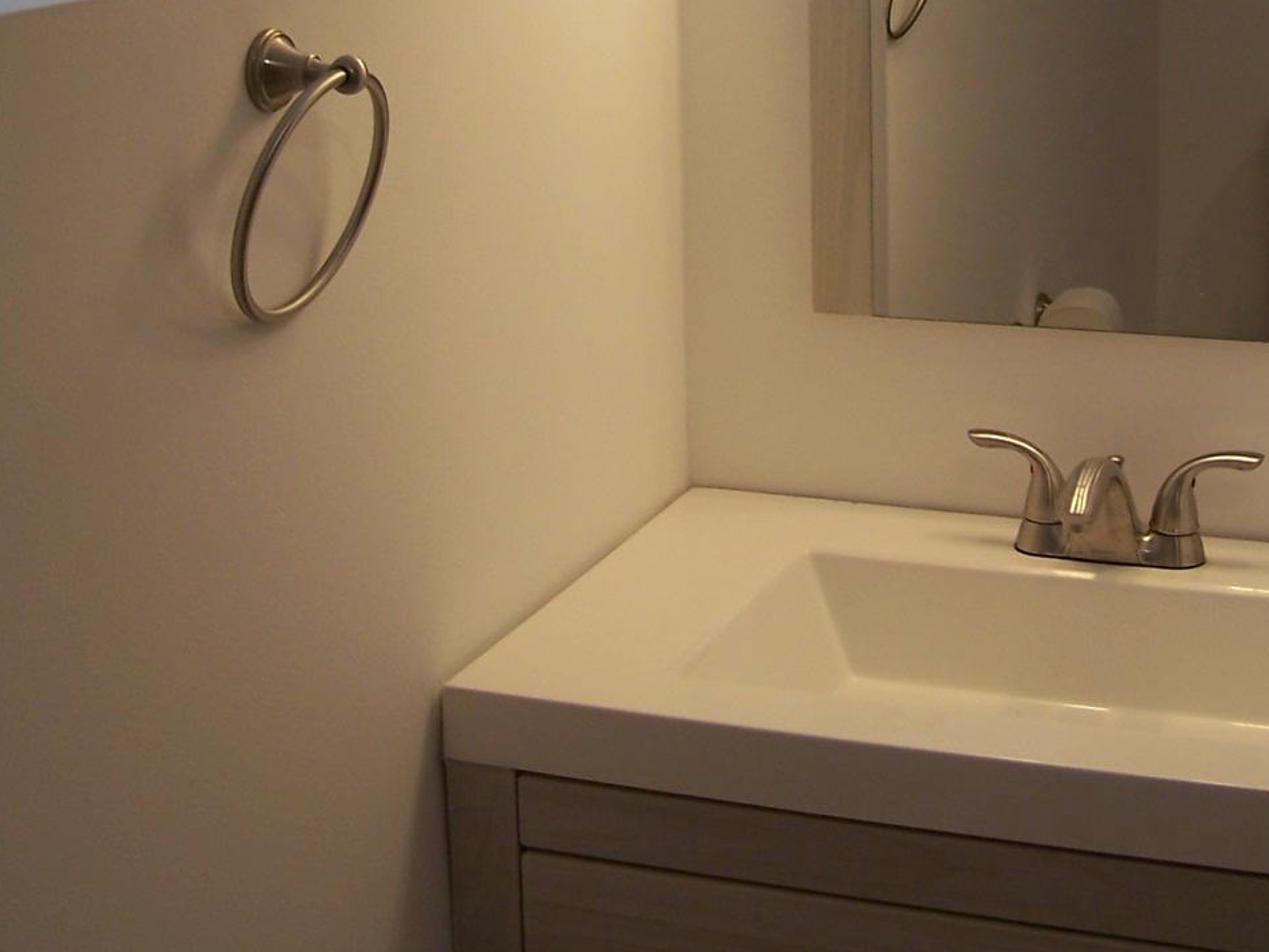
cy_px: 129
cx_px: 790
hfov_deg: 29.3
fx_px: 2420
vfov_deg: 21.8
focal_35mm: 66
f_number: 2.8
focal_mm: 6.3
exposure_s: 1/90
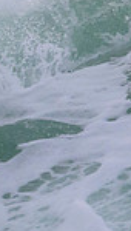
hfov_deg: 0.3
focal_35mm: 3873
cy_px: 25
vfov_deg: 0.6
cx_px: -180
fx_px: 23783
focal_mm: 800
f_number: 11
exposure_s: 1/1600
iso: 2800
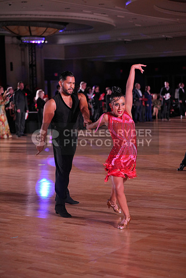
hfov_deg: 18.2
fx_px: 581
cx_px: 93
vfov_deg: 27.0
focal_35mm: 75
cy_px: 139
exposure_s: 1/800
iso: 1600
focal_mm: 75
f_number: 2.8
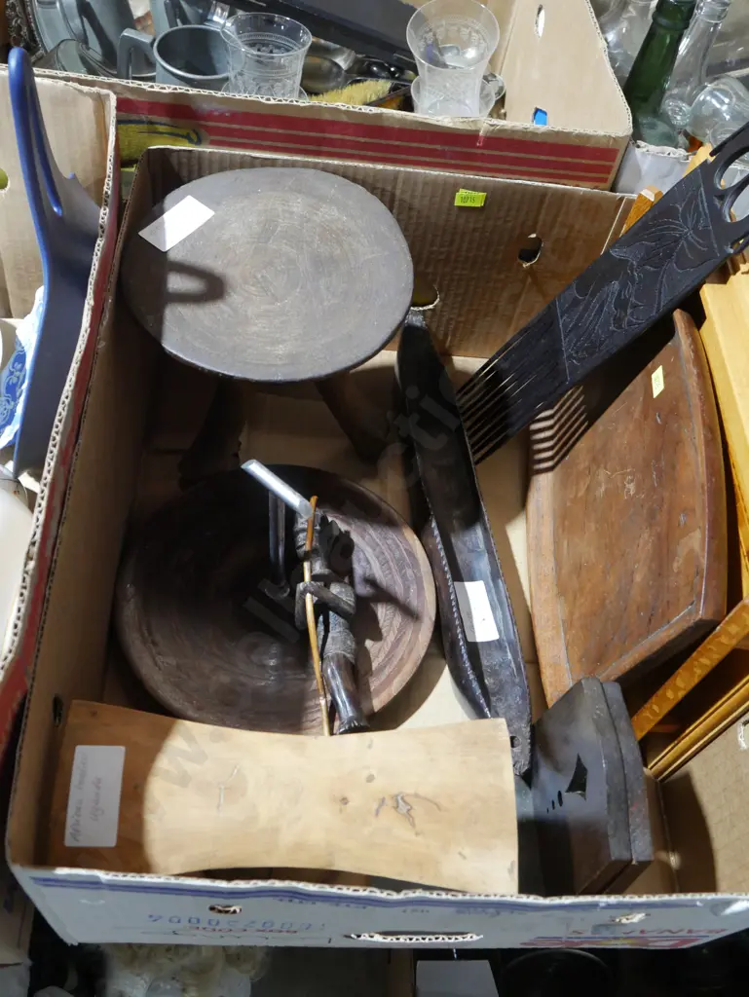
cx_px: 374
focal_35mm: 34
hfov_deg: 41.8
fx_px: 980
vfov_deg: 53.9
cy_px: 498
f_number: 5
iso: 2000
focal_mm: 17
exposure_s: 1/60
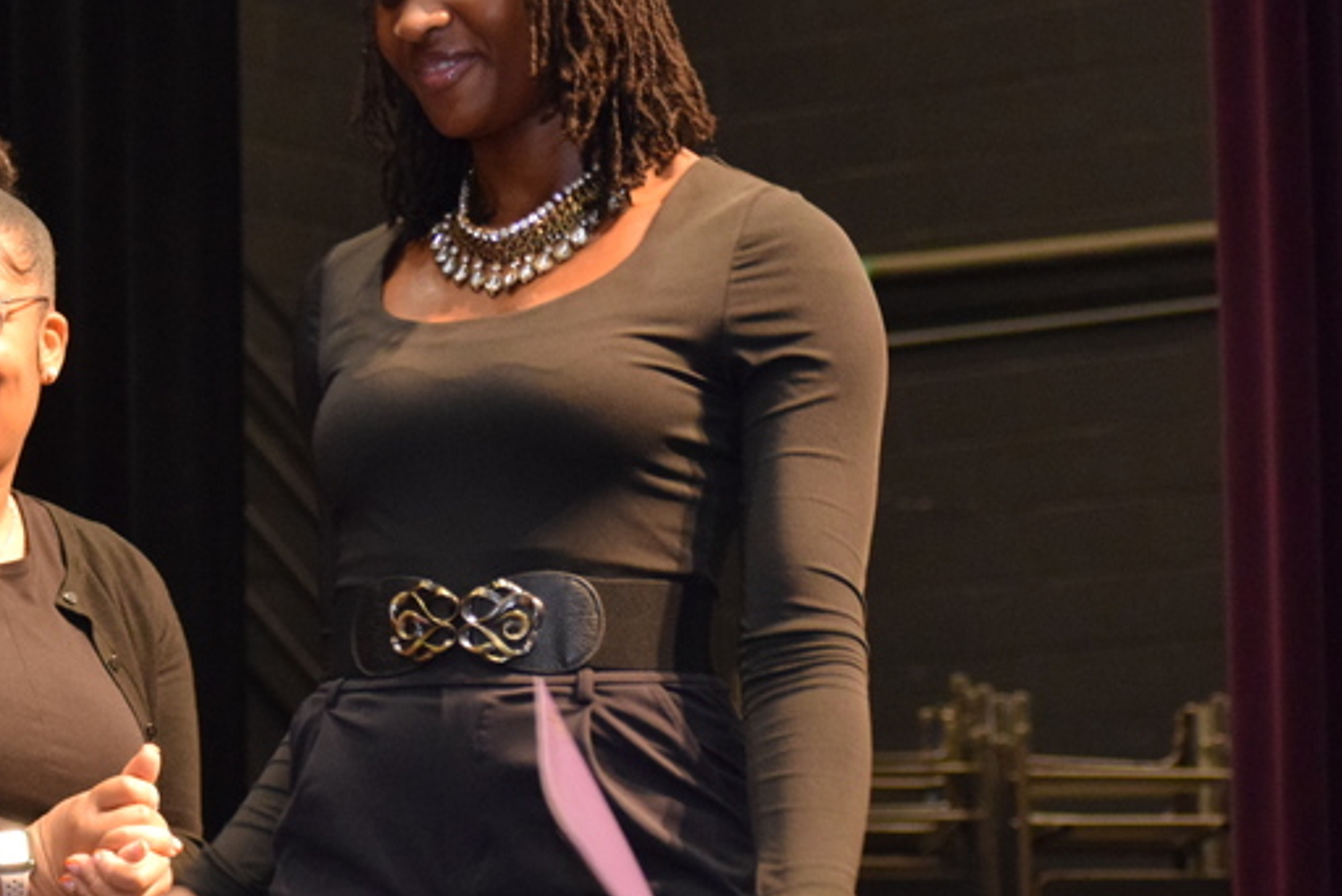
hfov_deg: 11.0
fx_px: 6937
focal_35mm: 186
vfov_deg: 7.4
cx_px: 45
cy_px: 431
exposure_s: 1/60
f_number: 4
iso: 3200
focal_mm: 62
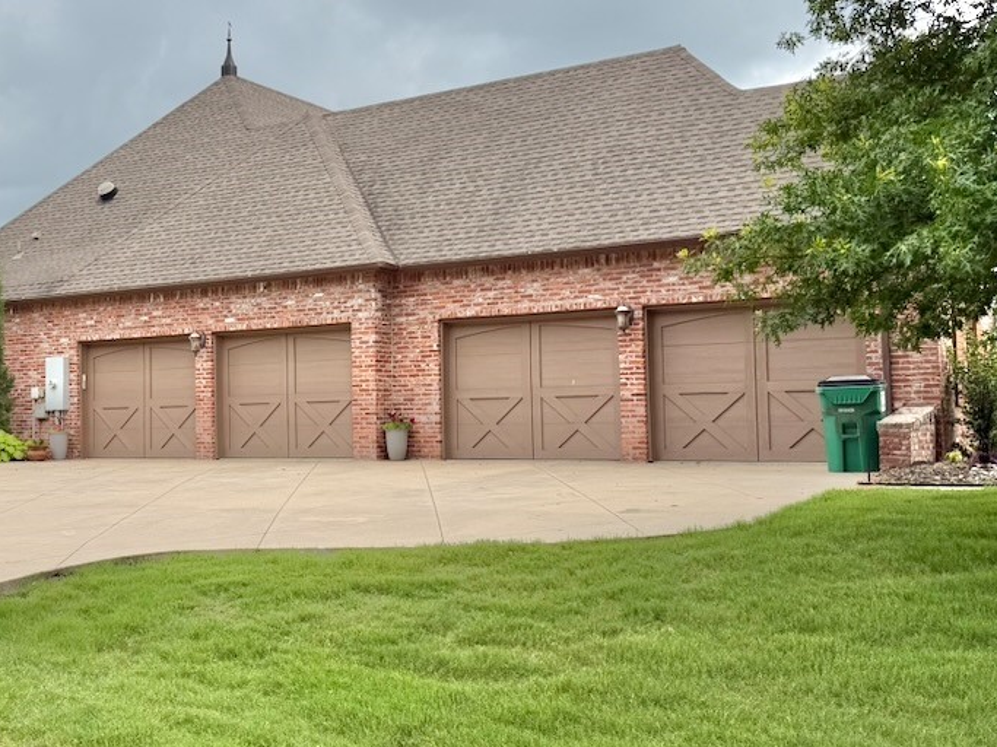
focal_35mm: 45
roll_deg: +0.7
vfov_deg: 32.2
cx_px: 229
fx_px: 1296
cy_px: 350
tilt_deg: +3.0
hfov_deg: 40.7
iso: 80
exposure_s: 1/3759
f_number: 1.78
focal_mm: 6.76
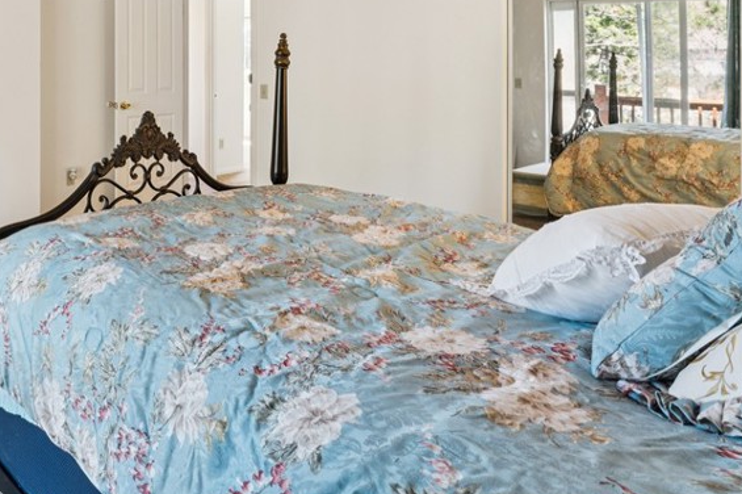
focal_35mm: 30
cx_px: 76
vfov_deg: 41.3
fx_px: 612
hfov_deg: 54.5
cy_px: 74
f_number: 13
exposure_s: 1
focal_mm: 16.4
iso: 100
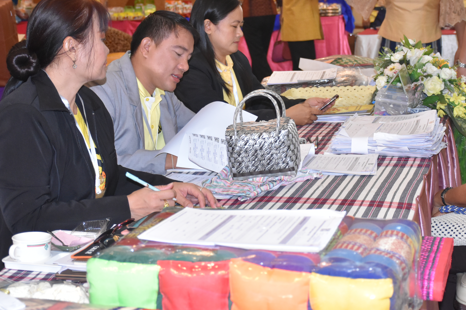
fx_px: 902
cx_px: 277
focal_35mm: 70
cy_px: 110
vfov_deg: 19.5
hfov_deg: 28.9
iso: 1600
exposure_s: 1/60
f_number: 4.2
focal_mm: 35
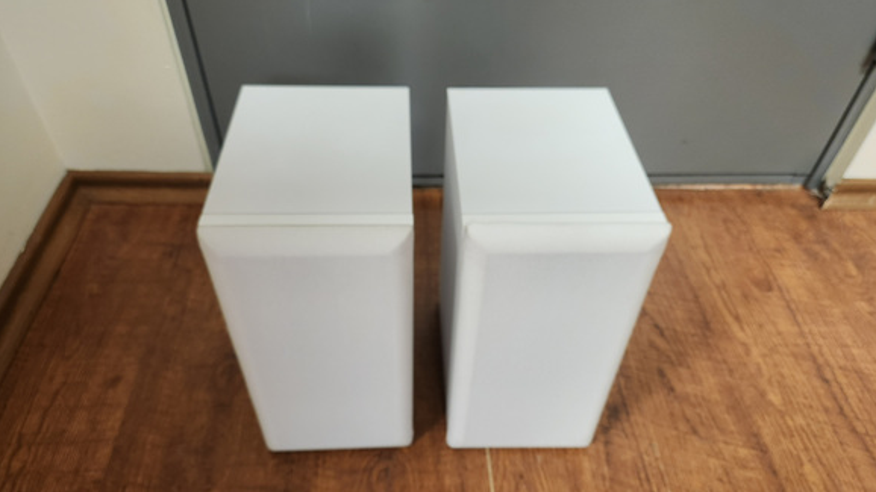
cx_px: 447
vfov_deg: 44.3
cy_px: 276
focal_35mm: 26
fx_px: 604
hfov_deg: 71.9
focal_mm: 5.4
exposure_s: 1/50
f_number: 1.8
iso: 250
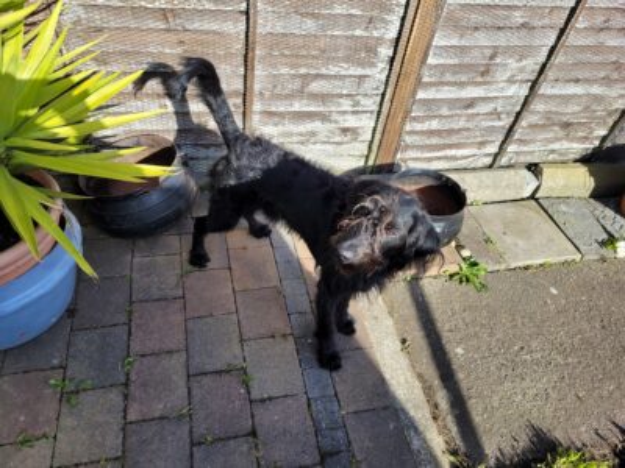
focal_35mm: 26
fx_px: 469
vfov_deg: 53.1
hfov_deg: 67.3
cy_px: 234
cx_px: 312
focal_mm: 5.4
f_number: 1.8
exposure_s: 1/937
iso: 40
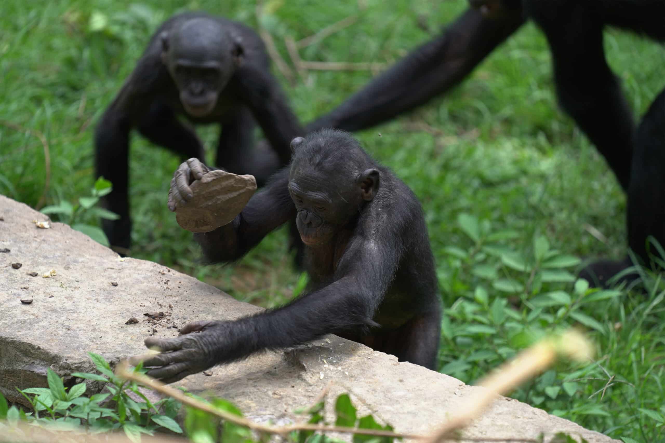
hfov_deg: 10.3
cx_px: 332
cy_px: 222
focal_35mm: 200
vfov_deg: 6.9
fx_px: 3694
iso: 100
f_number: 2.8
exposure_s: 1/500
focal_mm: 200
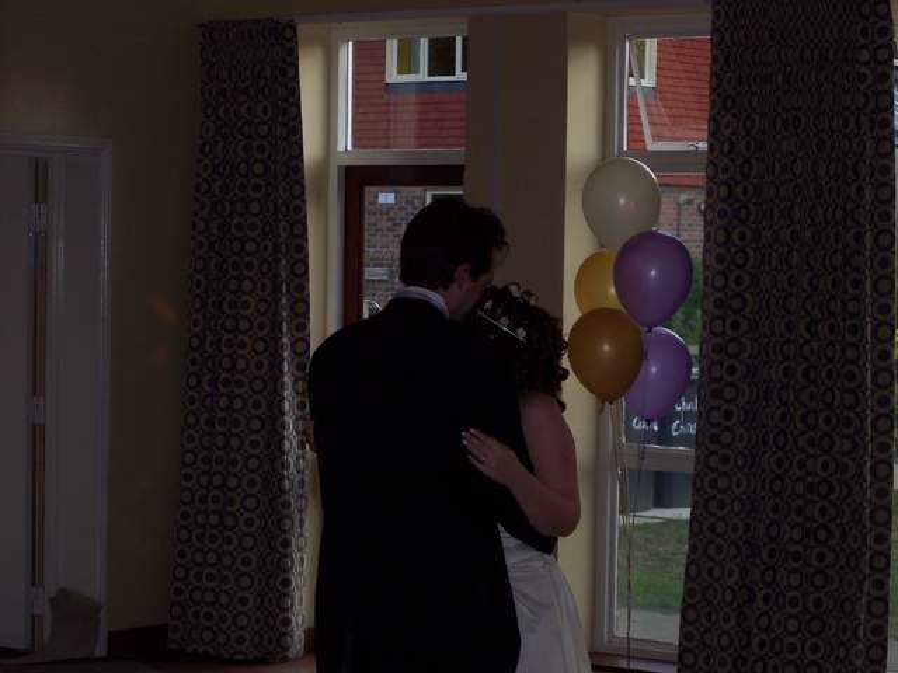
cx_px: 449
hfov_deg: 17.3
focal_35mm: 114
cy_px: 336
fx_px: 2957
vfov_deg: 13.0
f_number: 4.8
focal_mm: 24
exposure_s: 1/90
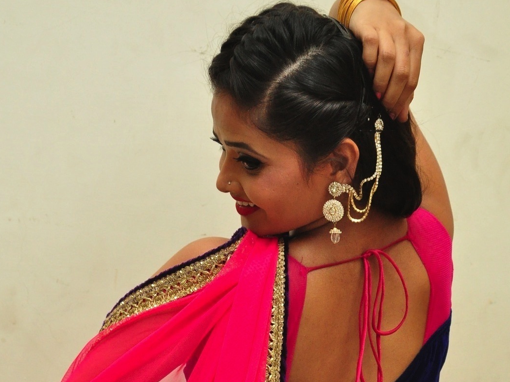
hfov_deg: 15.9
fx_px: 1826
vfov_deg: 11.8
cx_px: 273
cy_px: 399
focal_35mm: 124
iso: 1600
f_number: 7.1
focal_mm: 50
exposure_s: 1/125
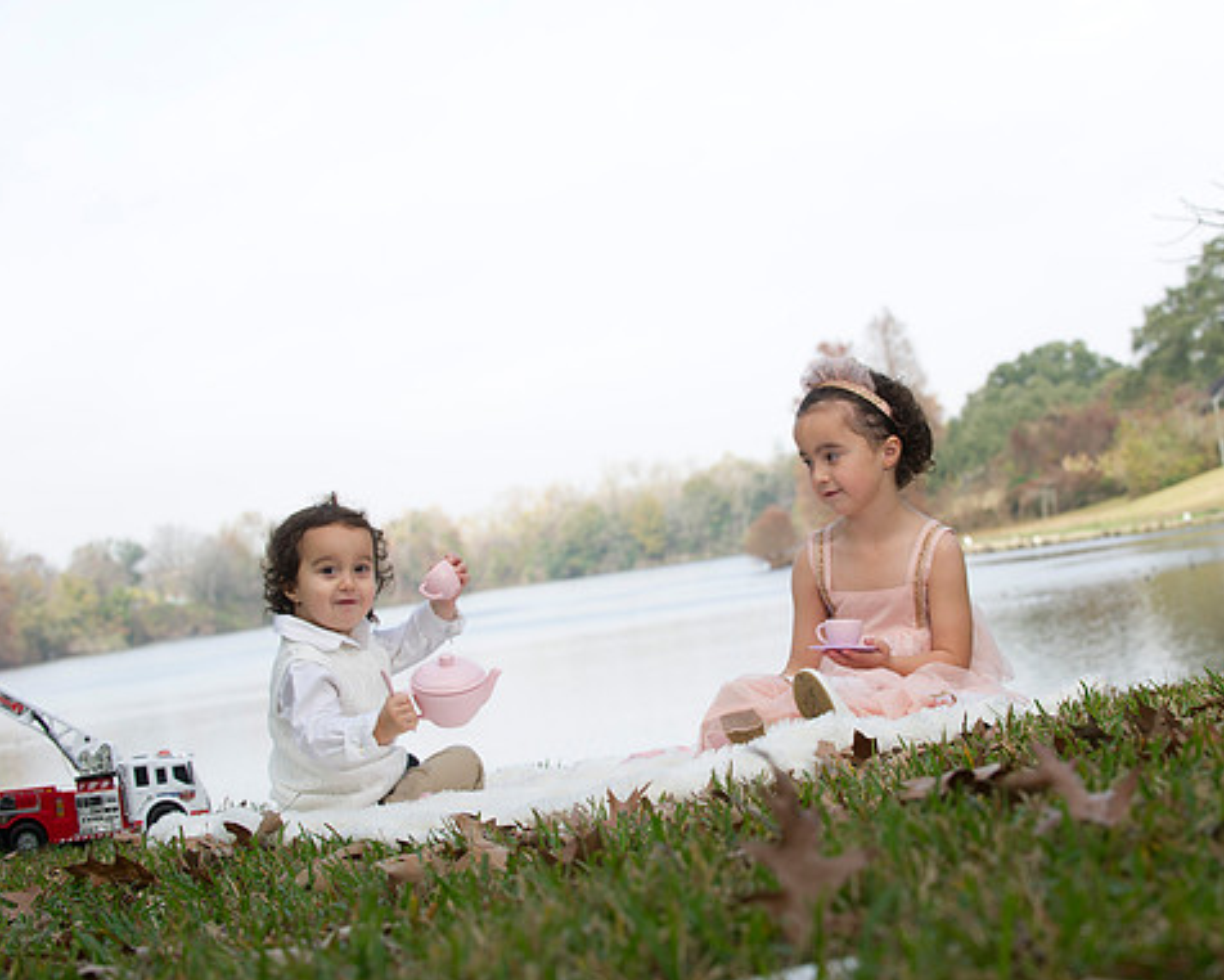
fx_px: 2899
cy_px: 494
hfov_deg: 23.8
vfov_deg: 19.2
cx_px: 694
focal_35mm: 80
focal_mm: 70
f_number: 5.6
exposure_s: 1/250
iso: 200
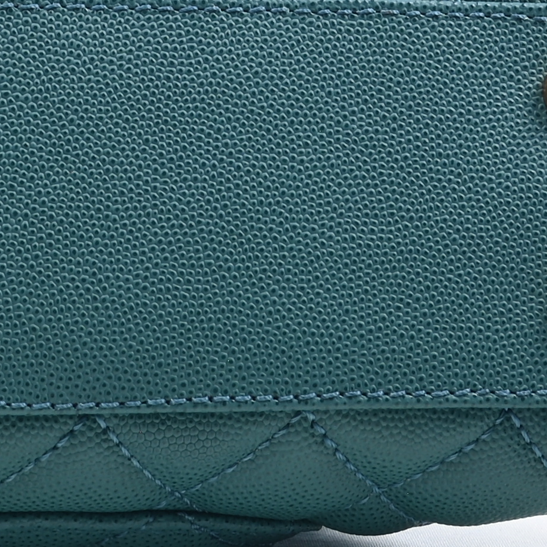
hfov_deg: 7.7
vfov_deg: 7.5
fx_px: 4058
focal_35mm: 227
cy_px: -367
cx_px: 200
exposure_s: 1/2
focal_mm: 41
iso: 100
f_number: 16
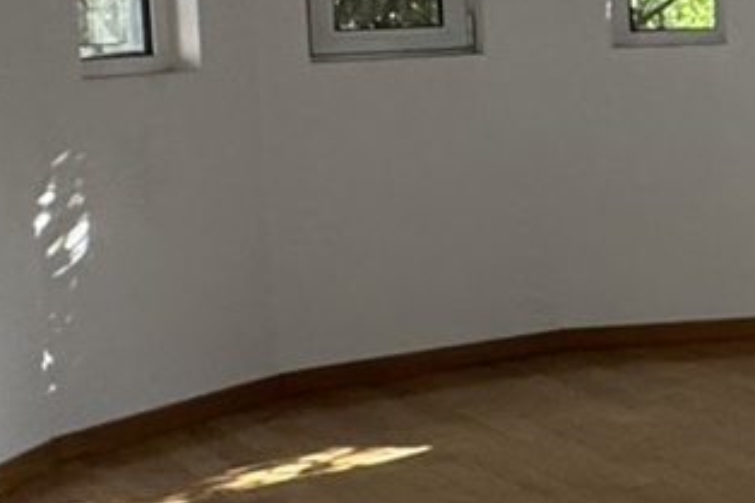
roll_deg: +2.1
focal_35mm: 89
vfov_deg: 15.2
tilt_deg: -1.9
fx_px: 1865
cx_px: 1375
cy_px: 43
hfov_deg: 18.0
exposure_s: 1/99
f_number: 2.2
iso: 250
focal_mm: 2.22
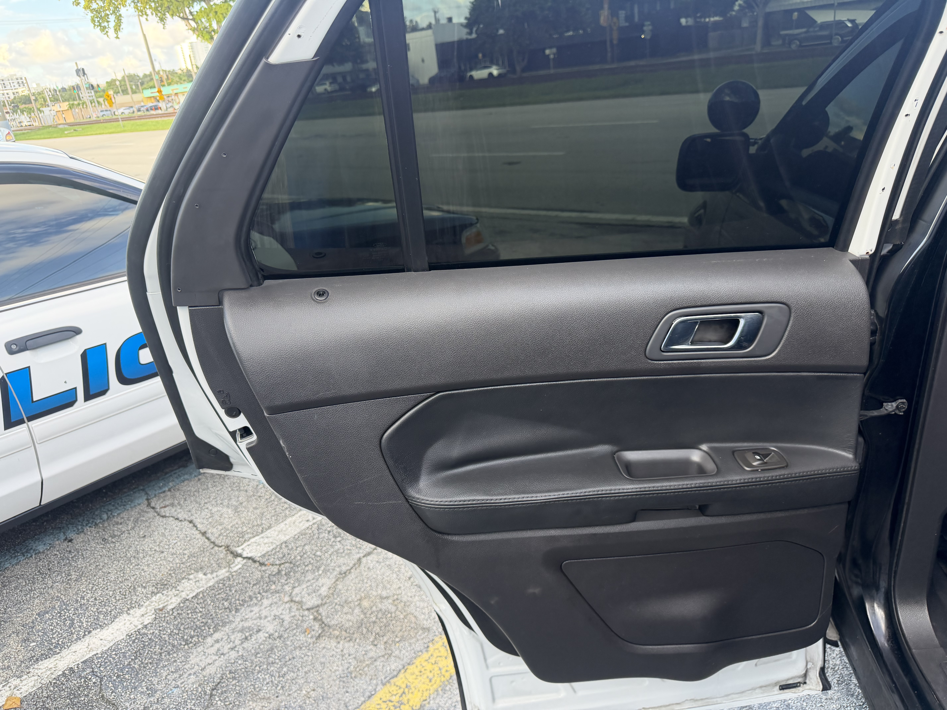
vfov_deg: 56.8
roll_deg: +7.3
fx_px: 657
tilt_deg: -22.6
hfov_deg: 71.6
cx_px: 474
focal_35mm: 24
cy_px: 355
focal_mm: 6.76
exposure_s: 1/222
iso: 160
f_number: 1.78
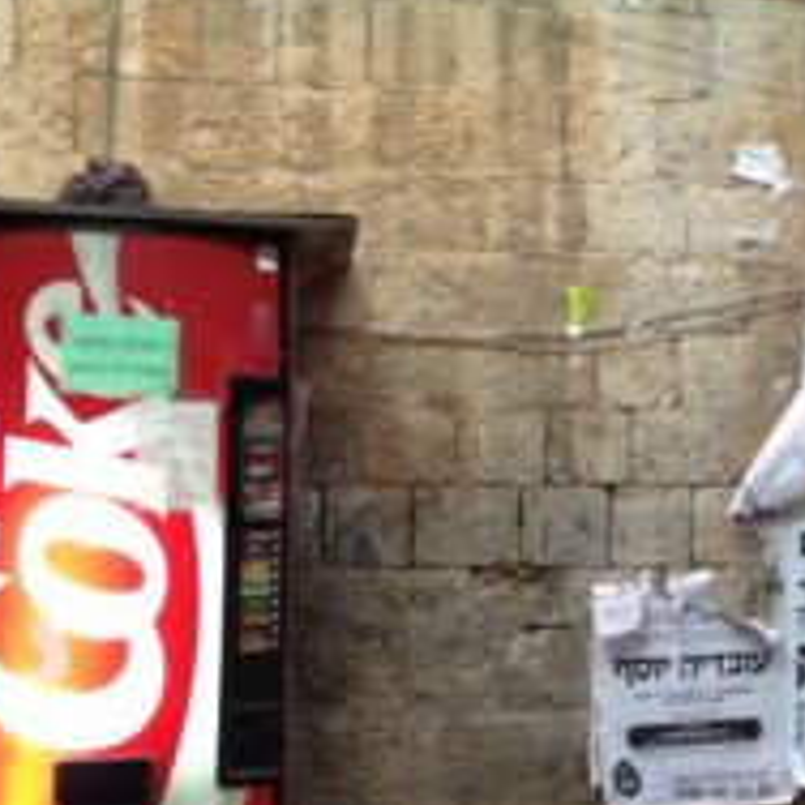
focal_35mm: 62
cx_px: 655
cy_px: 450
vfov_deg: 27.7
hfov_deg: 27.1
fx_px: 1631
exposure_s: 1/15
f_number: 2.4
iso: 400
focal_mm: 4.12
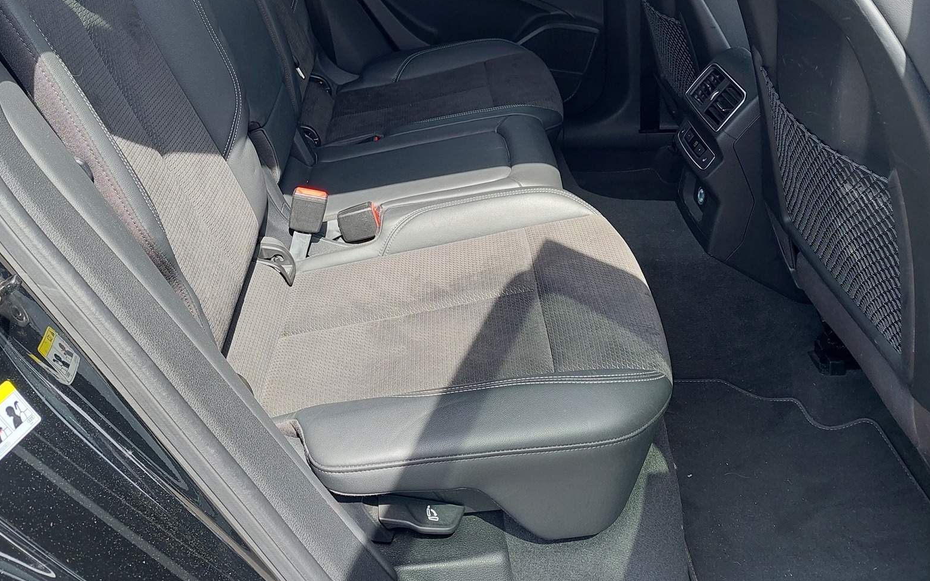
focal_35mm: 33
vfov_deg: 37.7
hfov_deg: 58.1
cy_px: 171
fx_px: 836
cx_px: 429
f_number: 1.8
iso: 40
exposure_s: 1/154
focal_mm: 5.23
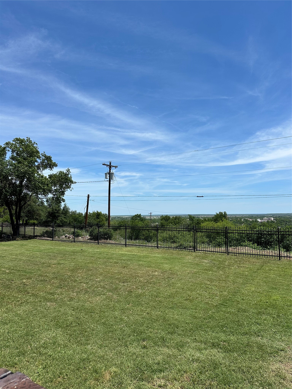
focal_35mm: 24
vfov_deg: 71.6
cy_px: 194
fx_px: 270
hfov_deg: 56.8
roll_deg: +0.6
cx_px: 146
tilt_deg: +4.8
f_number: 1.78
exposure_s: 1/6623
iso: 80
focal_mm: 6.86
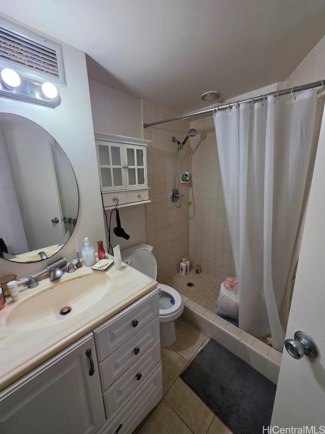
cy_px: 217
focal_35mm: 13
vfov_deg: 106.2
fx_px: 163
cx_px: 162
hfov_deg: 89.9
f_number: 1.9
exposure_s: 1/120
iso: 125
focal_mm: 2.2
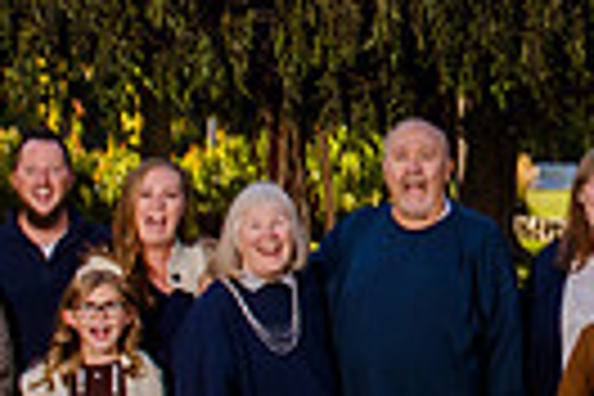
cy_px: 159
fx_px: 2475
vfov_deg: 9.1
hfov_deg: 13.4
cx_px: 667
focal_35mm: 150
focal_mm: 27
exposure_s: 1/125
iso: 500
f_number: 9
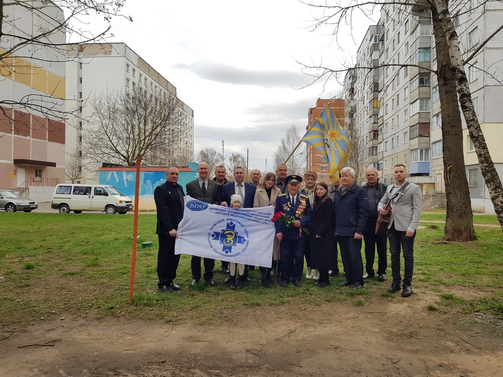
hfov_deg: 67.3
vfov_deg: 53.1
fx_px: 378
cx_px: 252
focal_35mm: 26
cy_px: 188
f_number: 1.7
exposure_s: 1/886
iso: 40
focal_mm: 4.2
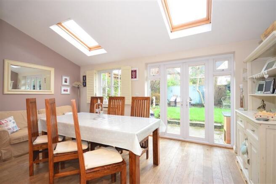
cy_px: 92
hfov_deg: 95.0
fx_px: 126
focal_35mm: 16
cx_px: 138
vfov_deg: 72.0
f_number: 5.6
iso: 400
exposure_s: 1/15
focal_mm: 11
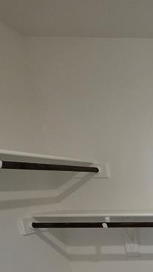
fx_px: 282
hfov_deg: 20.4
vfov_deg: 43.8
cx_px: 282
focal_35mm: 39
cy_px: 275
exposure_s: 1/120
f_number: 1.9
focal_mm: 2.2
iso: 160
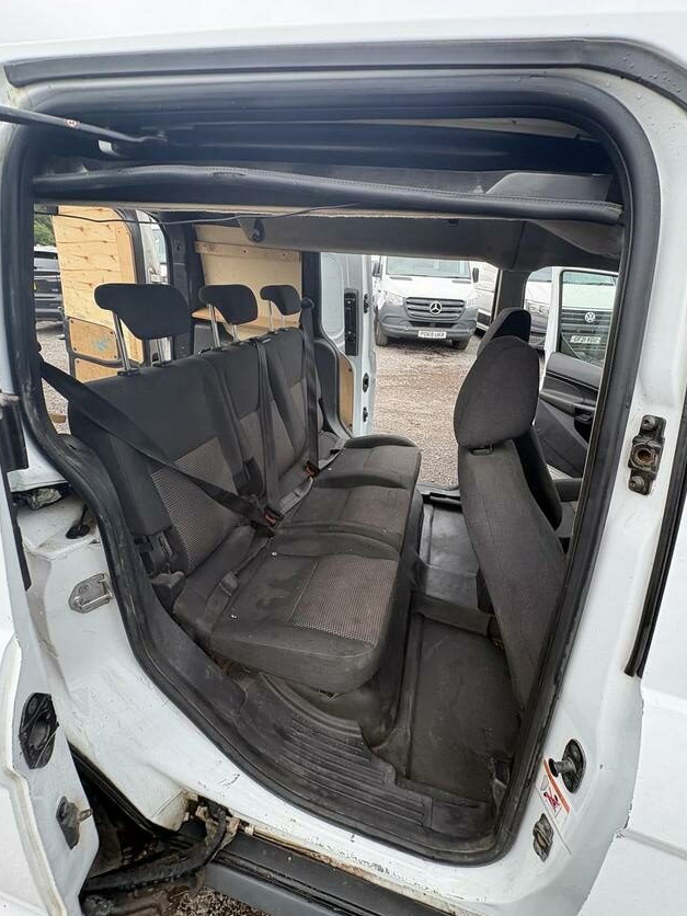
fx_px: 397
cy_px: 430
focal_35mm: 15
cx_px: 345
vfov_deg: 98.0
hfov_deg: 81.7
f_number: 2.2
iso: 64
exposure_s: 1/136
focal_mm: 2.22
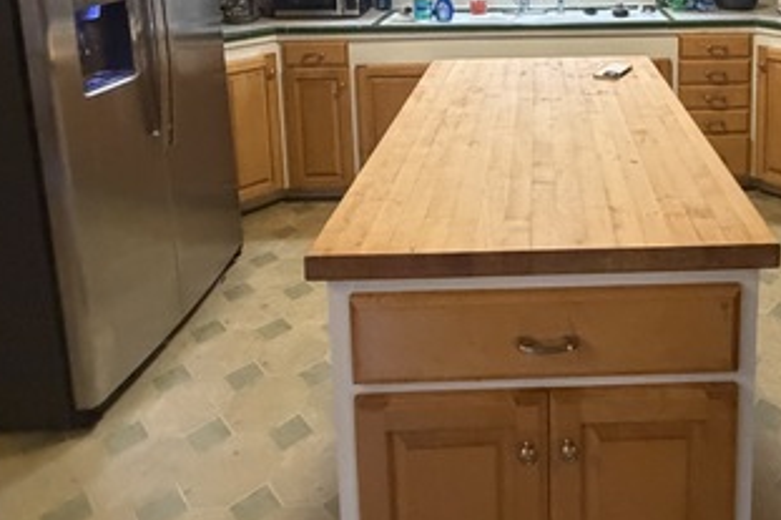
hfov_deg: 59.3
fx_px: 650
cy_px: -20
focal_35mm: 30
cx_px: 565
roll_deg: -0.8
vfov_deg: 37.9
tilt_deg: -7.6
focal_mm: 2.22
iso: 640
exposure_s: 1/60
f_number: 2.2
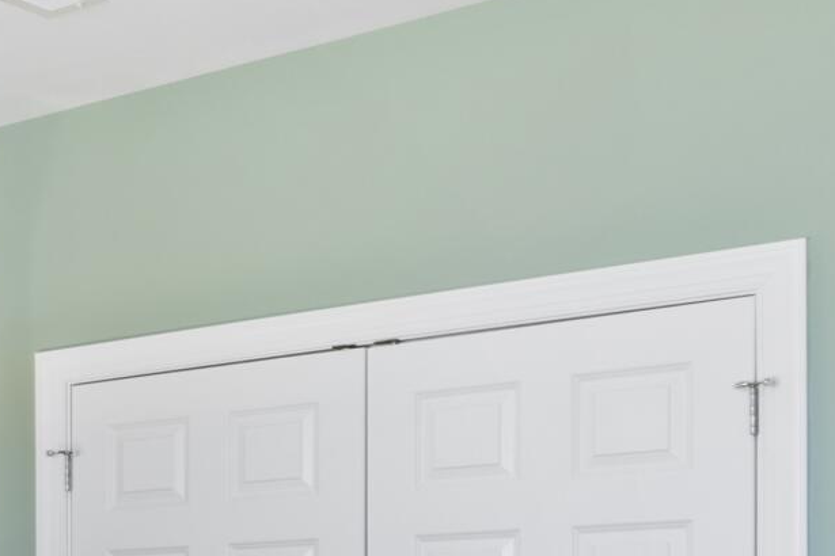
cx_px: -458
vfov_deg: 16.6
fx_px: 1809
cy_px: 697
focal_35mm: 78
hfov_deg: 21.4
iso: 100
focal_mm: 11
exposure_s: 1
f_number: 4.8
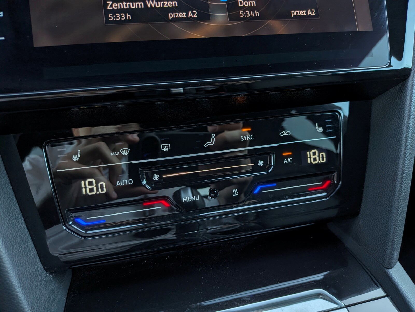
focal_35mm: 24
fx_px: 288
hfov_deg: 71.6
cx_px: 208
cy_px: 156
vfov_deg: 56.8
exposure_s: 1/407
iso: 32
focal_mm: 4.53
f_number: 1.7
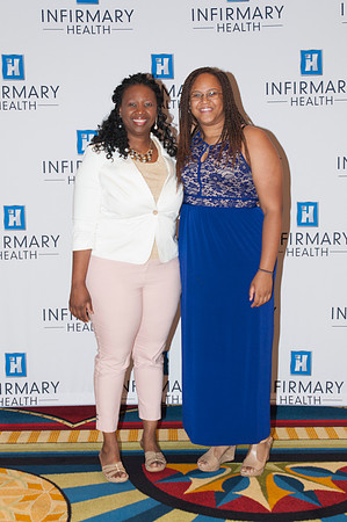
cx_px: 174
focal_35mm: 57
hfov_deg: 23.7
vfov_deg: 35.1
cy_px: 261
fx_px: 826
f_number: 5.6
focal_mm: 38
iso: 400
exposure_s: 1/60
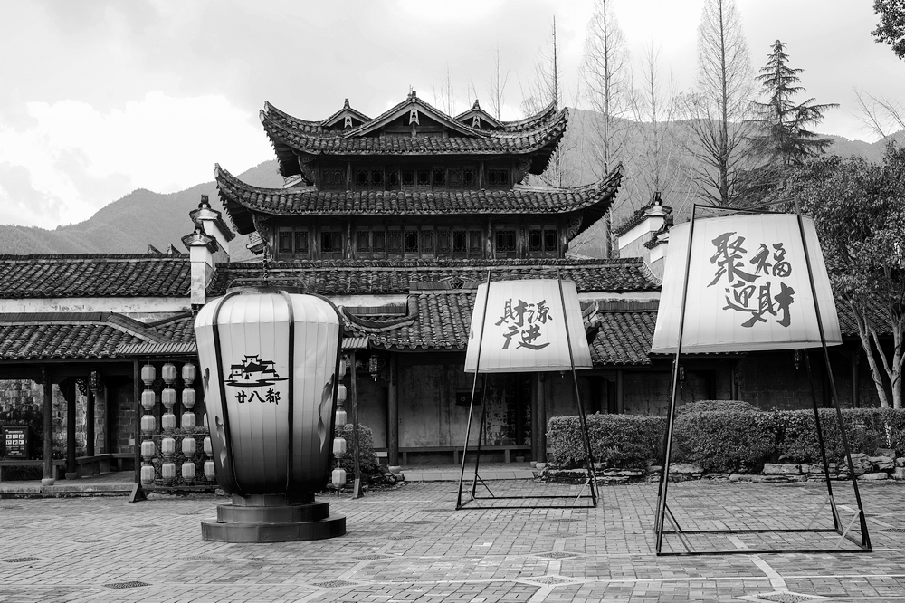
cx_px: 452
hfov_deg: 44.5
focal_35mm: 44
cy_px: 302
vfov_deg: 30.5
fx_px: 1106
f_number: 9
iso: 320
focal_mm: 44
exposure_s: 1/200
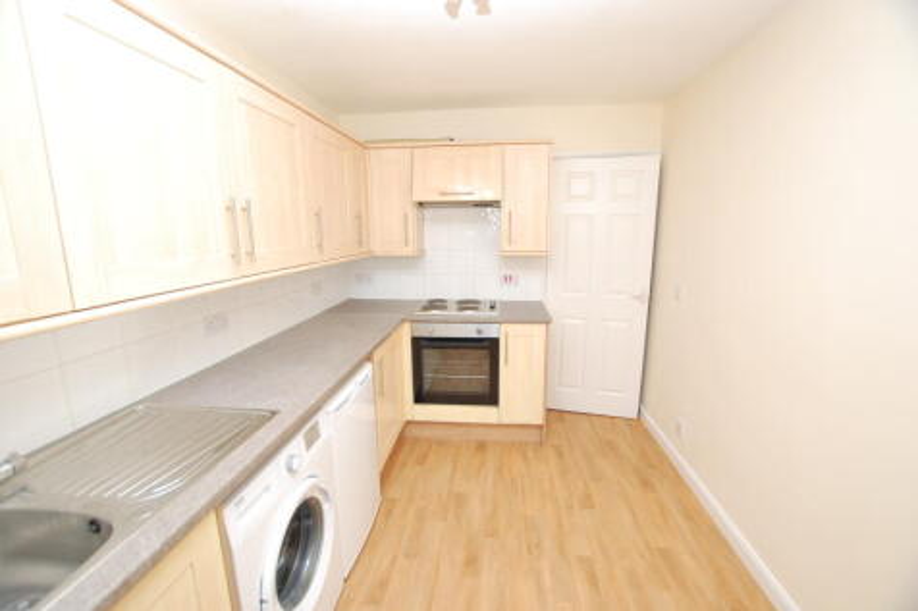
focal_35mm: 15
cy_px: 306
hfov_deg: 100.4
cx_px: 459
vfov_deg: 77.3
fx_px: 382
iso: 100
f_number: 4
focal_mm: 10
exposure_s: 1/60
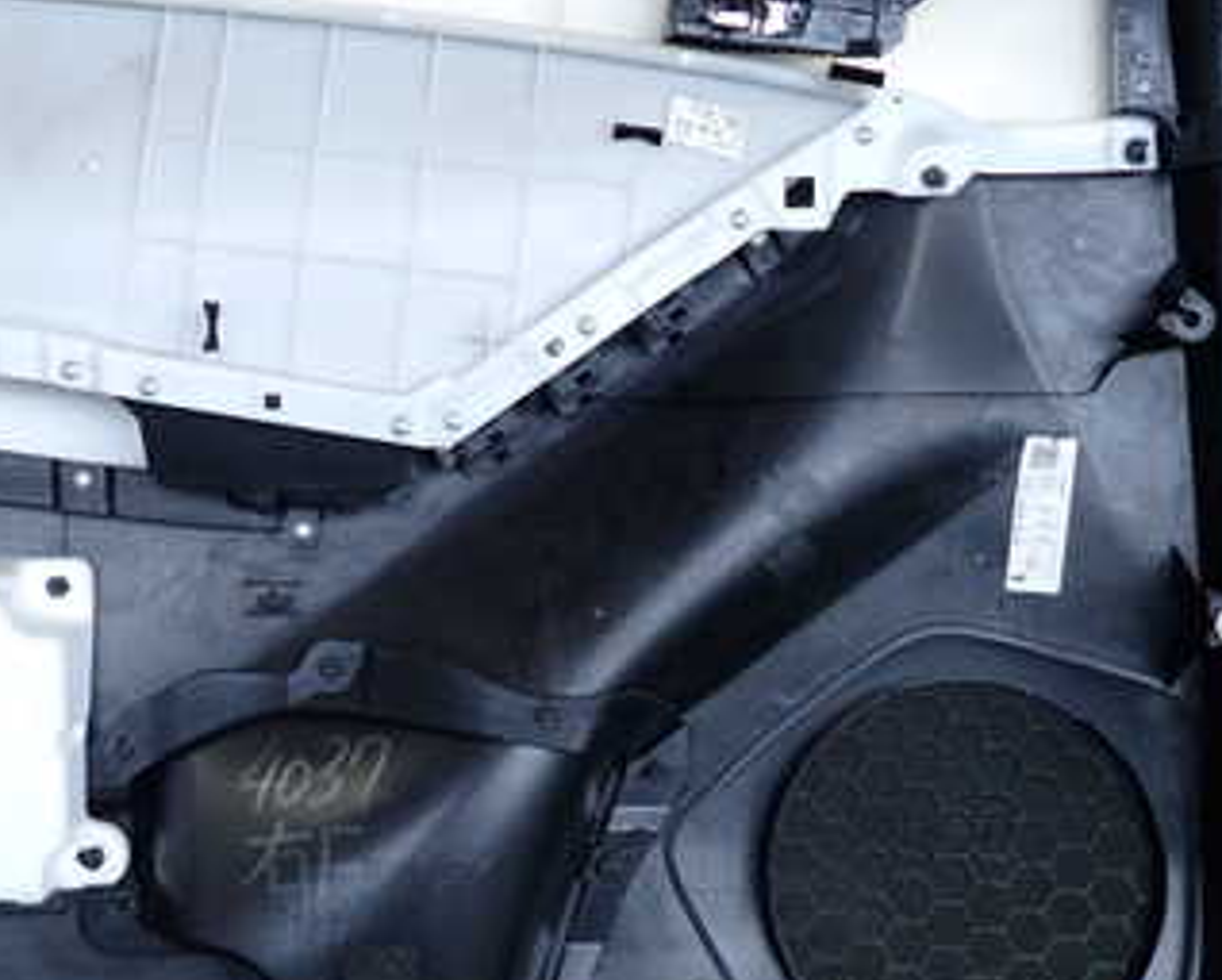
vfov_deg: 32.8
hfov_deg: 39.8
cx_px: 396
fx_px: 1665
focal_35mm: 46
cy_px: 488
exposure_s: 1/125
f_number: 2
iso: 125
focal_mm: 4.5
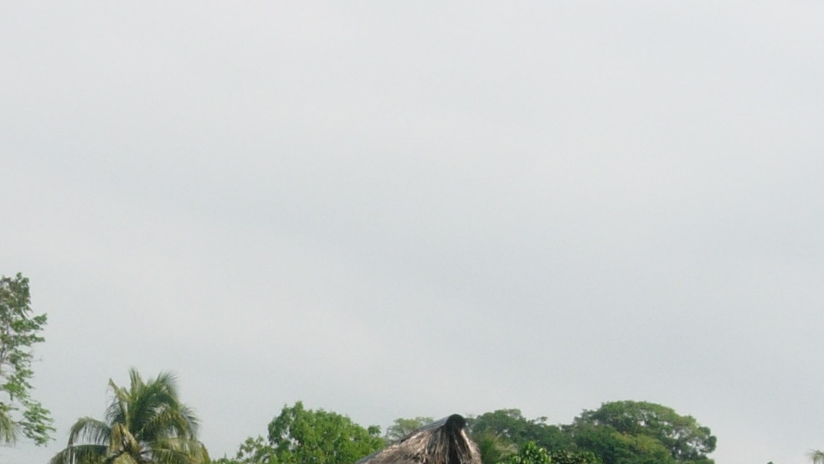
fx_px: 2382
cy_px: 640
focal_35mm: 109
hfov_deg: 19.4
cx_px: 151
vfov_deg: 10.8
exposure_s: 1/767
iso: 64
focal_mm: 7.8
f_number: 4.8
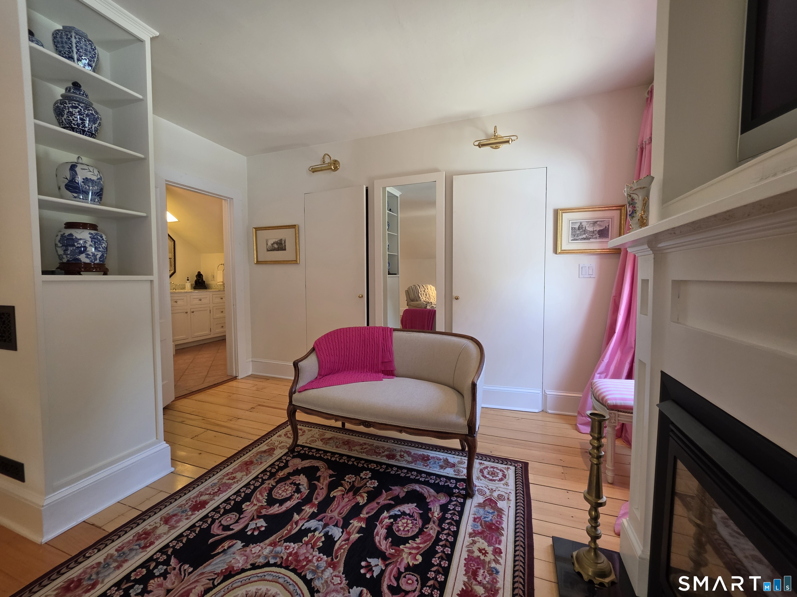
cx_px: 398
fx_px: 299
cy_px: 298
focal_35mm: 13
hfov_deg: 106.2
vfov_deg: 89.9
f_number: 1.9
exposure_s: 1/60
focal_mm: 2.2
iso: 160
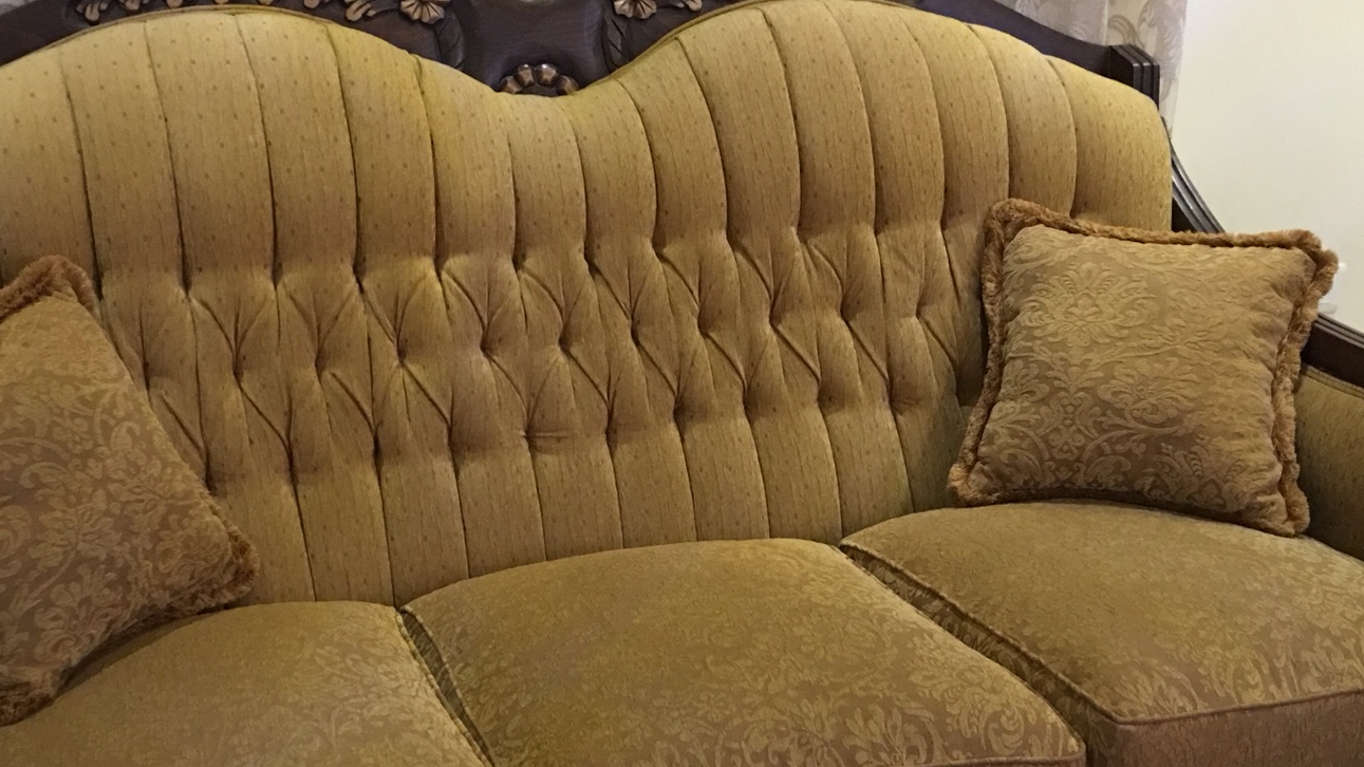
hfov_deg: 43.7
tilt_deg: -20.5
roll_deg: -0.6
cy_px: 481
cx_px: 604
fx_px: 1700
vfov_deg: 25.4
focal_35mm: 47
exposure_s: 1/8
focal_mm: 4.15
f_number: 2.2
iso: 125
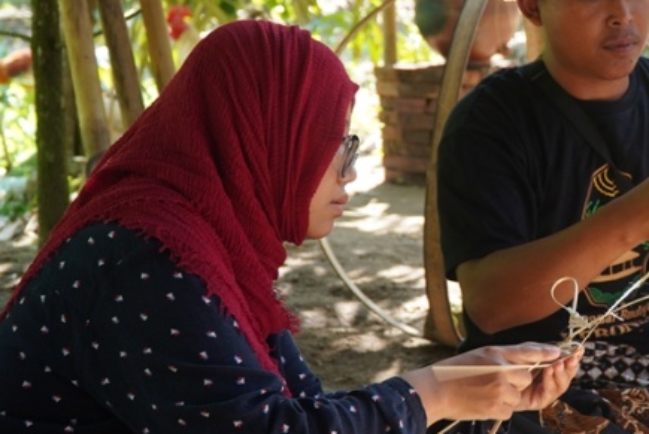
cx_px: 561
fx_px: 1732
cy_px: 213
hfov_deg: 20.9
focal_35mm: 96
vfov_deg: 14.3
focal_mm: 32
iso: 100
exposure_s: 1/50
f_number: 4
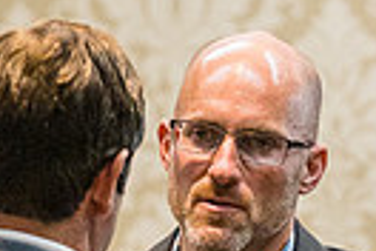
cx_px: -174
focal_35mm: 846
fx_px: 8835
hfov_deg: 2.4
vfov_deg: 1.6
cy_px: 455
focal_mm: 128
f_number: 3.5
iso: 3200
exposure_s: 1/160
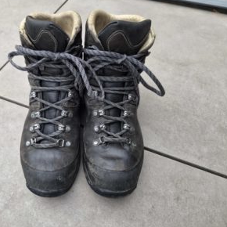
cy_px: 114
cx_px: 80
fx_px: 208
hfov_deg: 56.3
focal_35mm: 28
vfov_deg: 57.3
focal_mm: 5.4
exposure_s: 1/180
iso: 200
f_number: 1.8
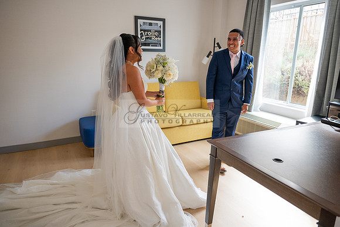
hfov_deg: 73.7
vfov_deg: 53.2
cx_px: 170
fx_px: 227
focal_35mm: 24
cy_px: 114
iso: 800
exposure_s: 1/250
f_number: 2.8
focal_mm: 24
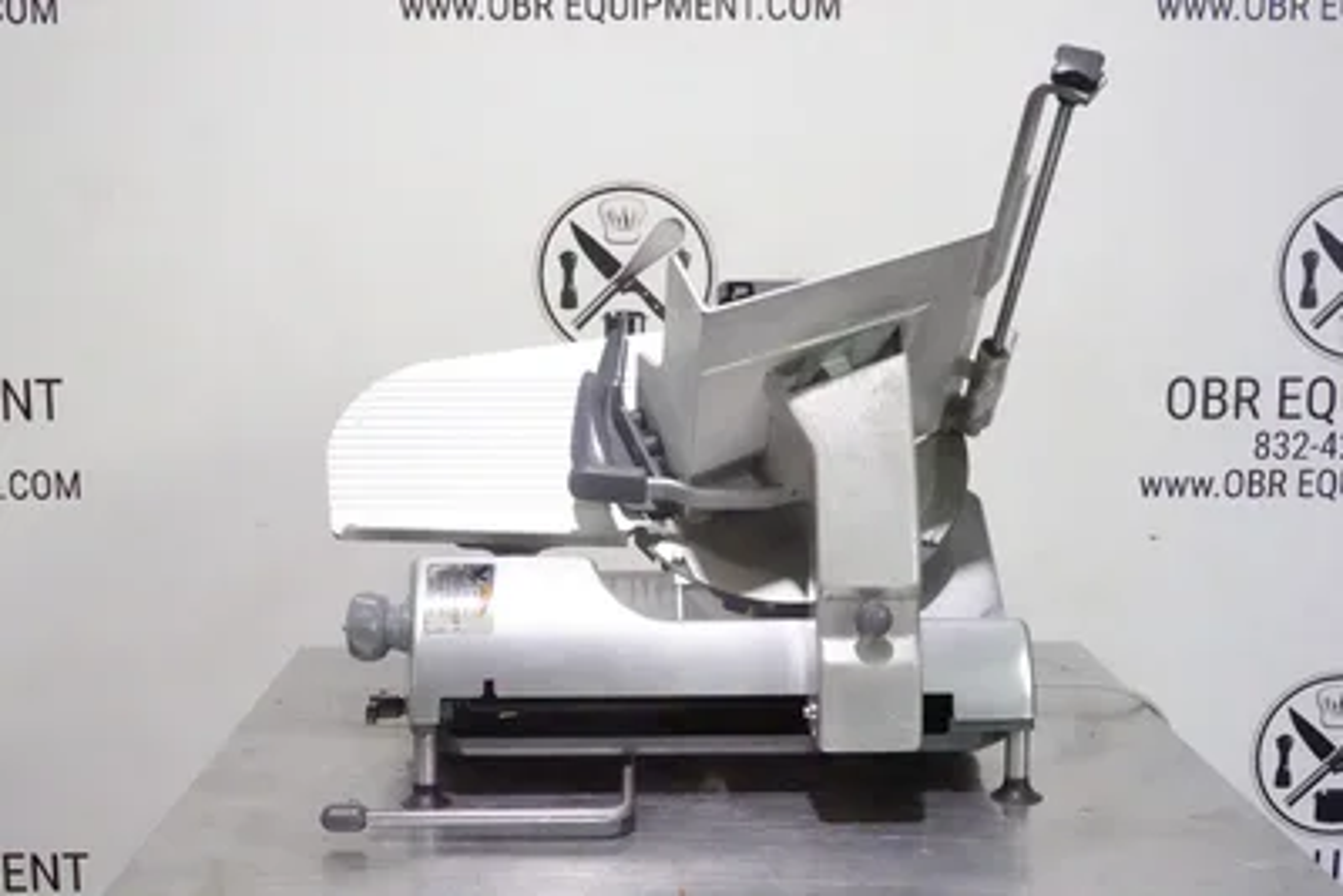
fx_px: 1717
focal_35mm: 46
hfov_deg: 42.7
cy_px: 448
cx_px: 672
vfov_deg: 29.3
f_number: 4
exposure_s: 1/500
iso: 10000
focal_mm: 16.86
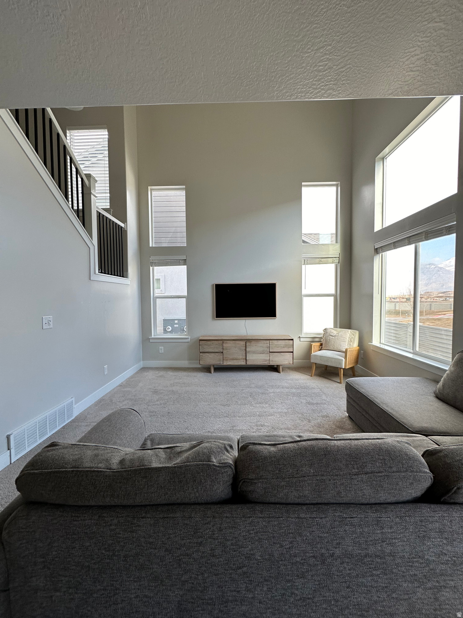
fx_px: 250
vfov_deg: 102.1
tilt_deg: -1.6
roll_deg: +0.1
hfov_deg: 85.7
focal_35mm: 14
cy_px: 309
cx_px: 232
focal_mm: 2.22
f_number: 2.2
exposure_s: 1/99
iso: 64
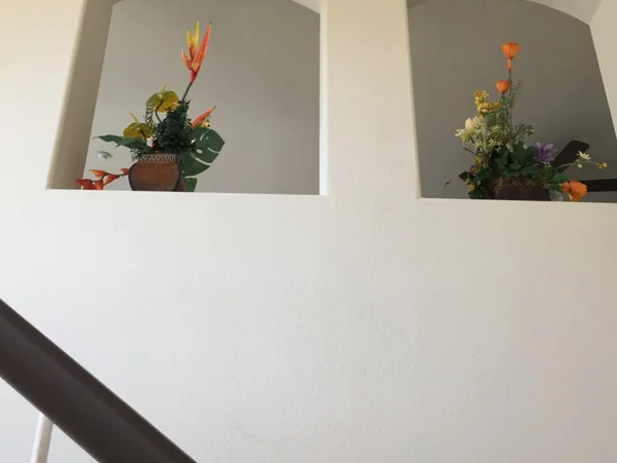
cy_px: 228
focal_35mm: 36
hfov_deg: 51.3
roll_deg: +1.5
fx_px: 641
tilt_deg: +26.4
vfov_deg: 39.6
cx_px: 332
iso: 32
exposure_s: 1/30
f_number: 2.2
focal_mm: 4.15
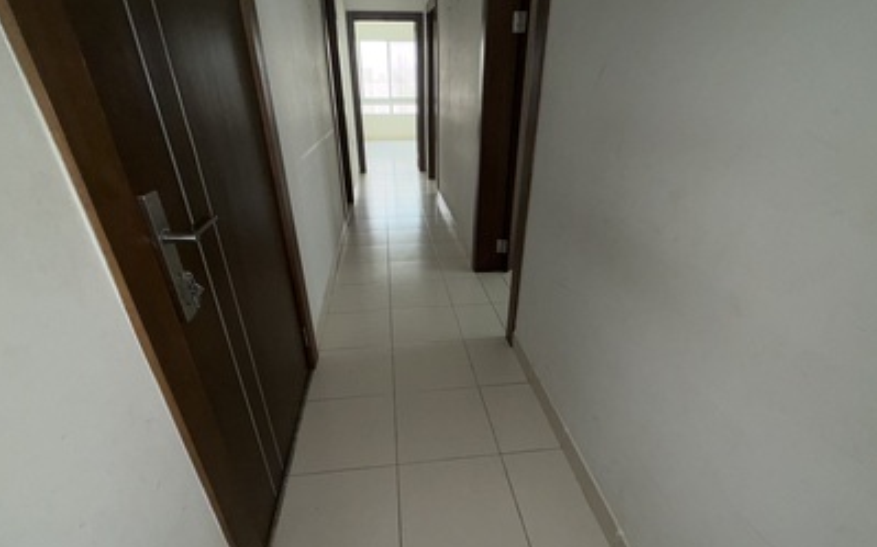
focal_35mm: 17
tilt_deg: -28.6
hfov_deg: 94.4
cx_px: 441
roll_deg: +0.4
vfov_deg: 67.7
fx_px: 406
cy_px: 304
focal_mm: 2.22
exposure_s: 1/102
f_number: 2.2
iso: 64
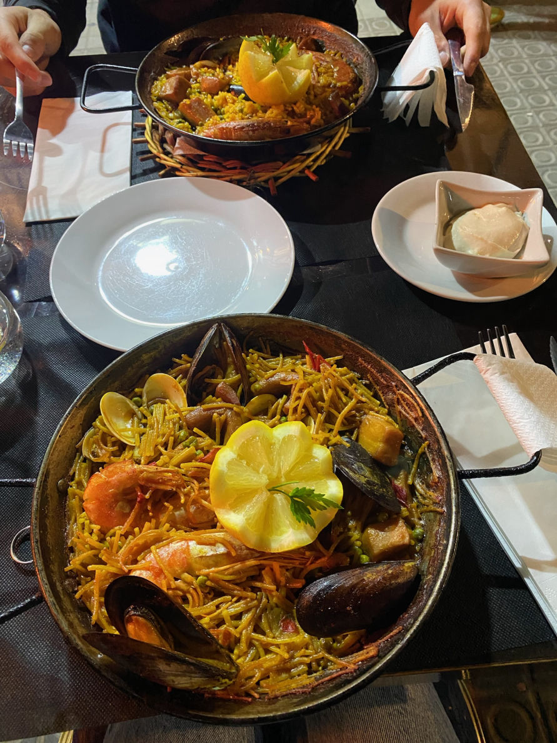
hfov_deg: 53.1
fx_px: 558
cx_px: 278
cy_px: 372
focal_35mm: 26
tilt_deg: -53.7
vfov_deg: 67.3
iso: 500
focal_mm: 4.25
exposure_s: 1/50
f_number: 1.8
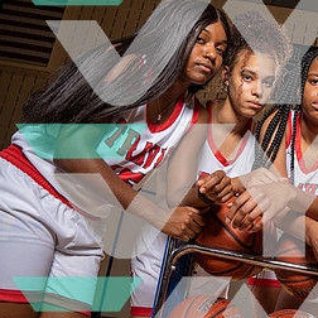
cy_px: 191
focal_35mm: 47
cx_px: 337
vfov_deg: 35.9
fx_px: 488
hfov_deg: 32.4
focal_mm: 24
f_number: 8
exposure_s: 1/250
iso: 400
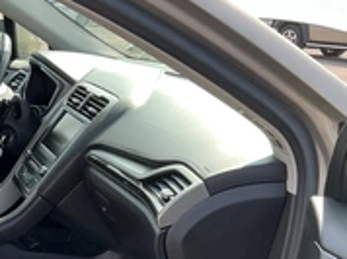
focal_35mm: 63
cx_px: 4
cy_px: 278
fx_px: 631
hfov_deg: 28.9
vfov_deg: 22.1
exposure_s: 1/177
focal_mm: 3
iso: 20
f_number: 1.8
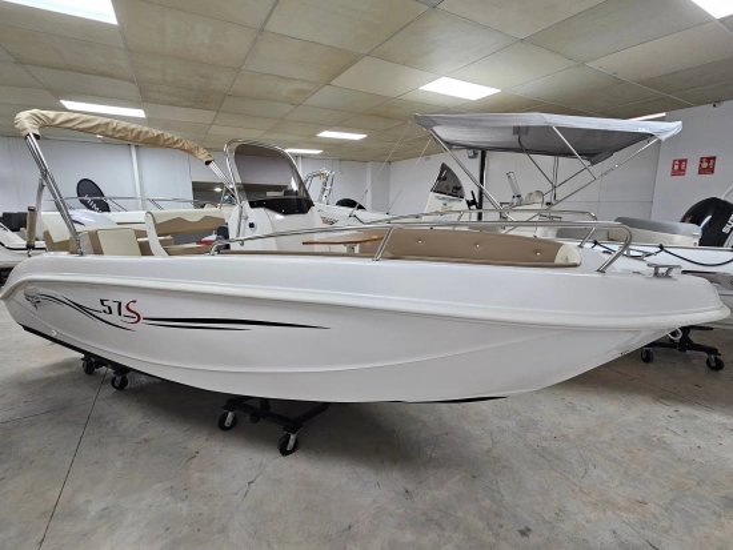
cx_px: 366
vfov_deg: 90.0
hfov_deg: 106.2
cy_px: 275
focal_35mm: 13
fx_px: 275
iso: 100
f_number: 2.2
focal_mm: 2.2
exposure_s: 1/50
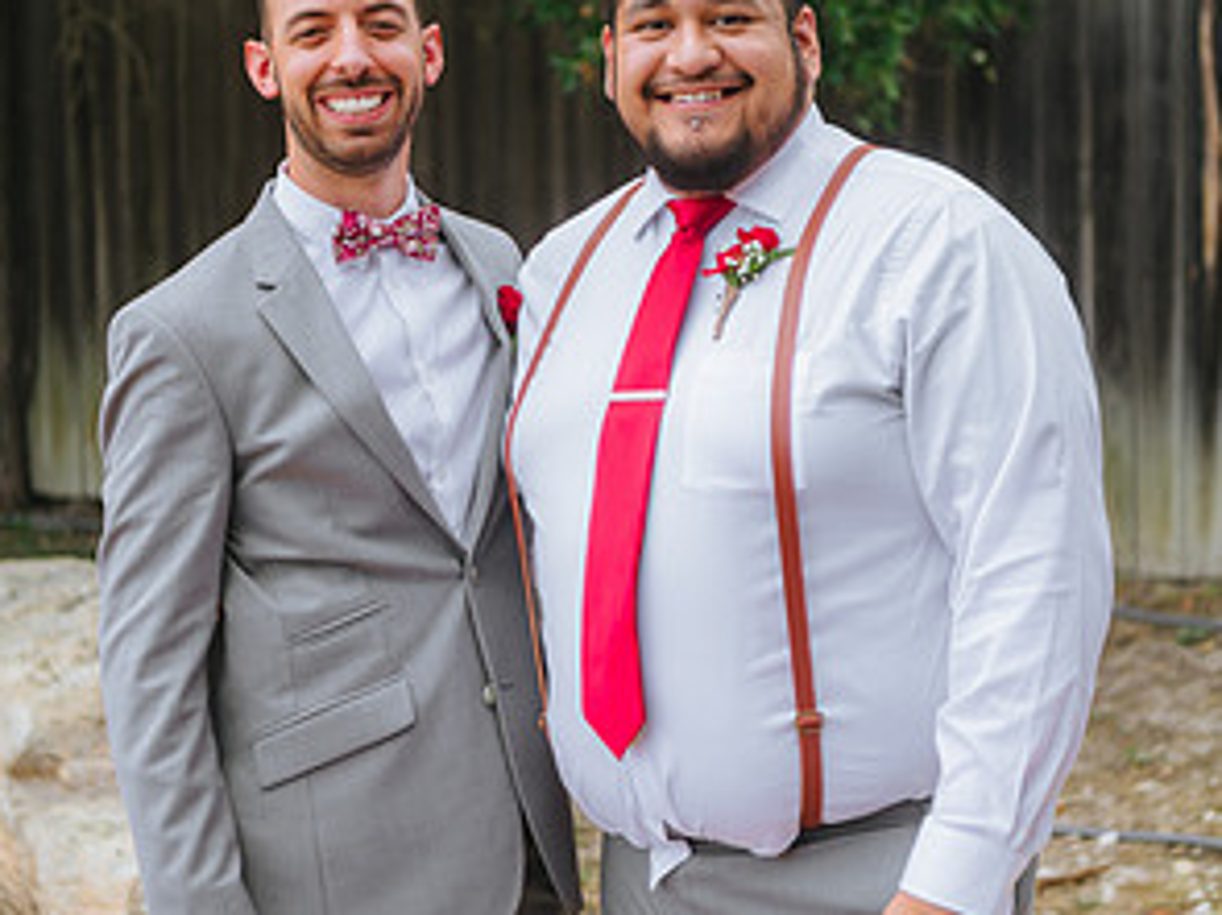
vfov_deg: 17.4
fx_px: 2999
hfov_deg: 23.0
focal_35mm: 85
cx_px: 605
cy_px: 426
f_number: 2.8
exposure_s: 1/320
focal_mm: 58
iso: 80
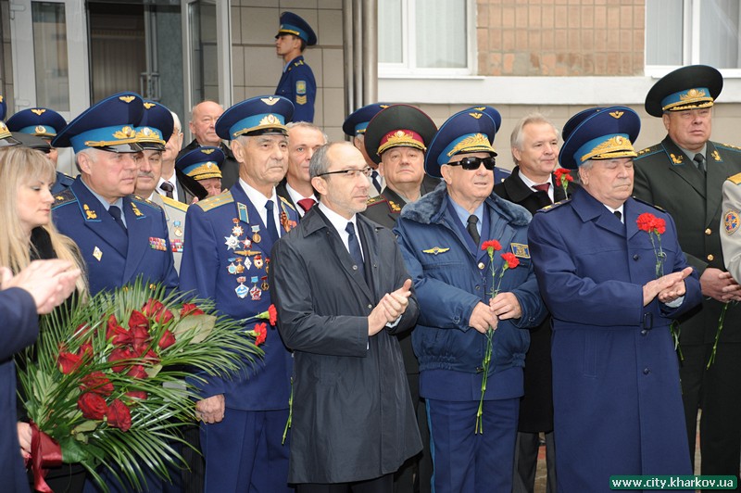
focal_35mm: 60
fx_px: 1234
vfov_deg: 22.6
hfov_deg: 33.4
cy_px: 246
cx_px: 370
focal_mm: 60
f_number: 3.8
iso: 320
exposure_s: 1/250
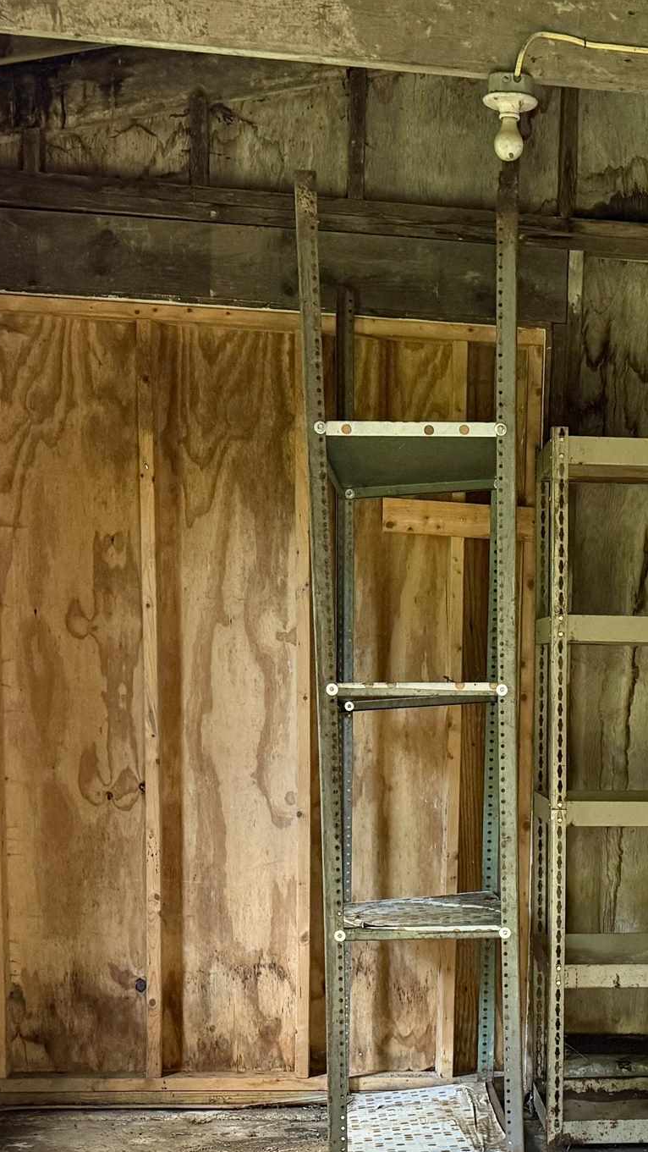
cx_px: 609
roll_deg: -2.7
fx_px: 1801
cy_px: 970
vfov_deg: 34.1
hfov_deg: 19.9
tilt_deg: -10.4
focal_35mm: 59
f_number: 1.78
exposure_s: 1/60
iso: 250
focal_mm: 6.76
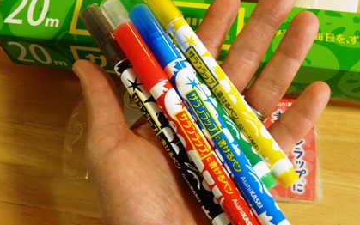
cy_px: 100
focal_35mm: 40
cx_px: 180
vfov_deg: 32.0
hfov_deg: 49.3
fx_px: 392
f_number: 4.7
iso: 400
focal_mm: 6.64
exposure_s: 1/13
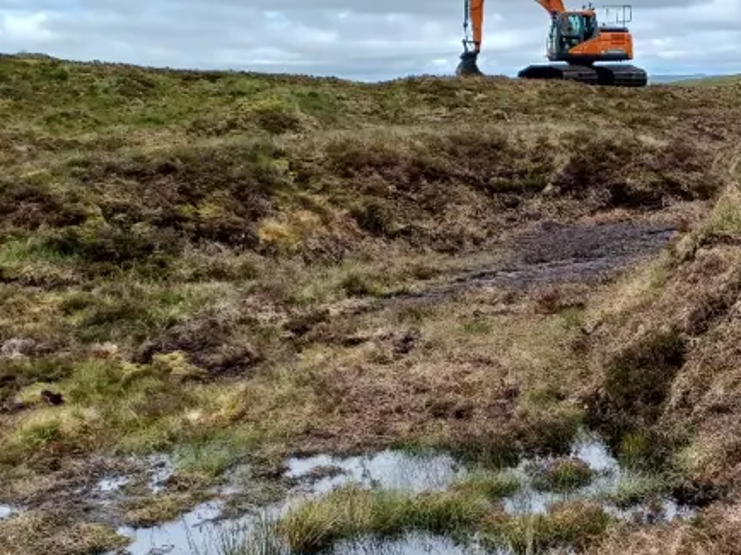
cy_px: 353
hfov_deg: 30.5
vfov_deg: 24.7
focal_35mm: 59
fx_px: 1262
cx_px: 732
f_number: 1.8
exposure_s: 1/357
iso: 32
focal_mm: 4.6
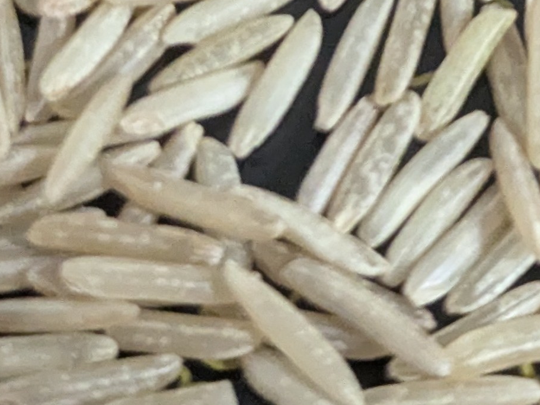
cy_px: -267
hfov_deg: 9.8
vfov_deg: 7.2
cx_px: 255
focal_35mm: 201
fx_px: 3135
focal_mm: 6.81
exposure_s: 1/25
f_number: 1.85
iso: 934
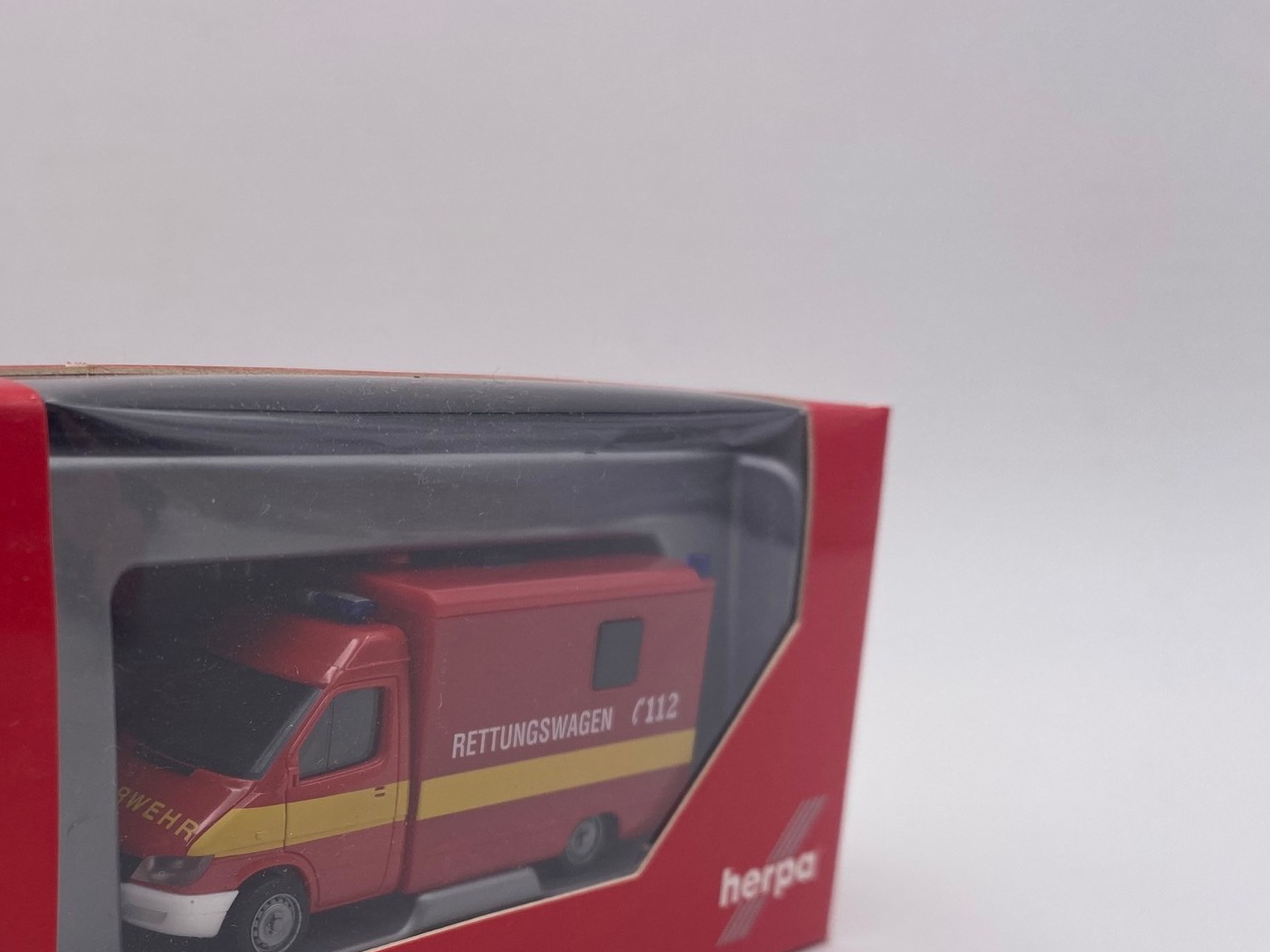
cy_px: 758
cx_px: 327
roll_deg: -0.7
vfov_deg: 33.4
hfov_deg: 43.4
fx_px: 1541
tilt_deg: -12.7
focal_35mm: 42
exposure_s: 1/527
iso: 32
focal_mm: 4.25
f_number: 1.8
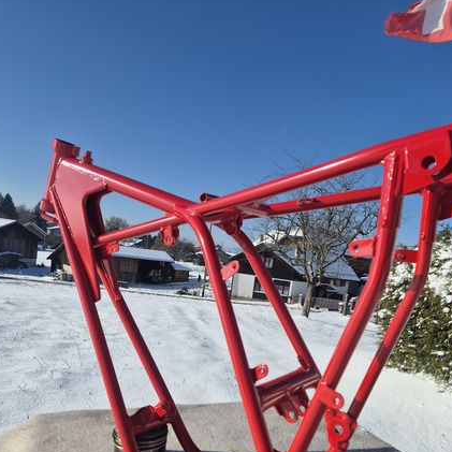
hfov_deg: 55.6
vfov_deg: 54.0
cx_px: 228
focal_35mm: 29
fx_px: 428
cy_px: 317
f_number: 1.8
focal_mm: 5.4
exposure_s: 1/3288
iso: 25
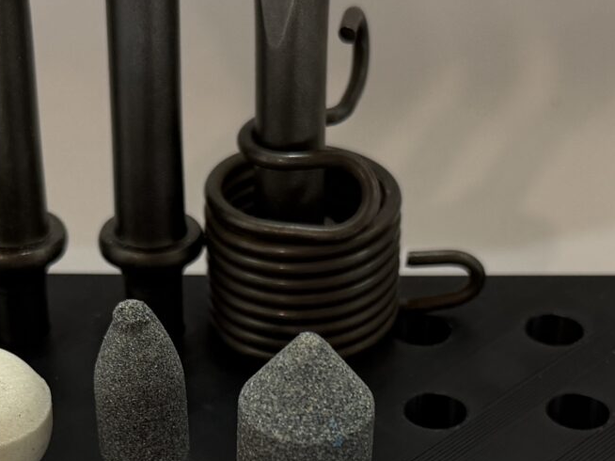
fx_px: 1669
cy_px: 412
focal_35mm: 94
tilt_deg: -34.5
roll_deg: -0.8
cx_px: 287
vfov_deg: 15.5
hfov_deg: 20.9
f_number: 1.78
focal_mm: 6.76
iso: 64
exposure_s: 1/152
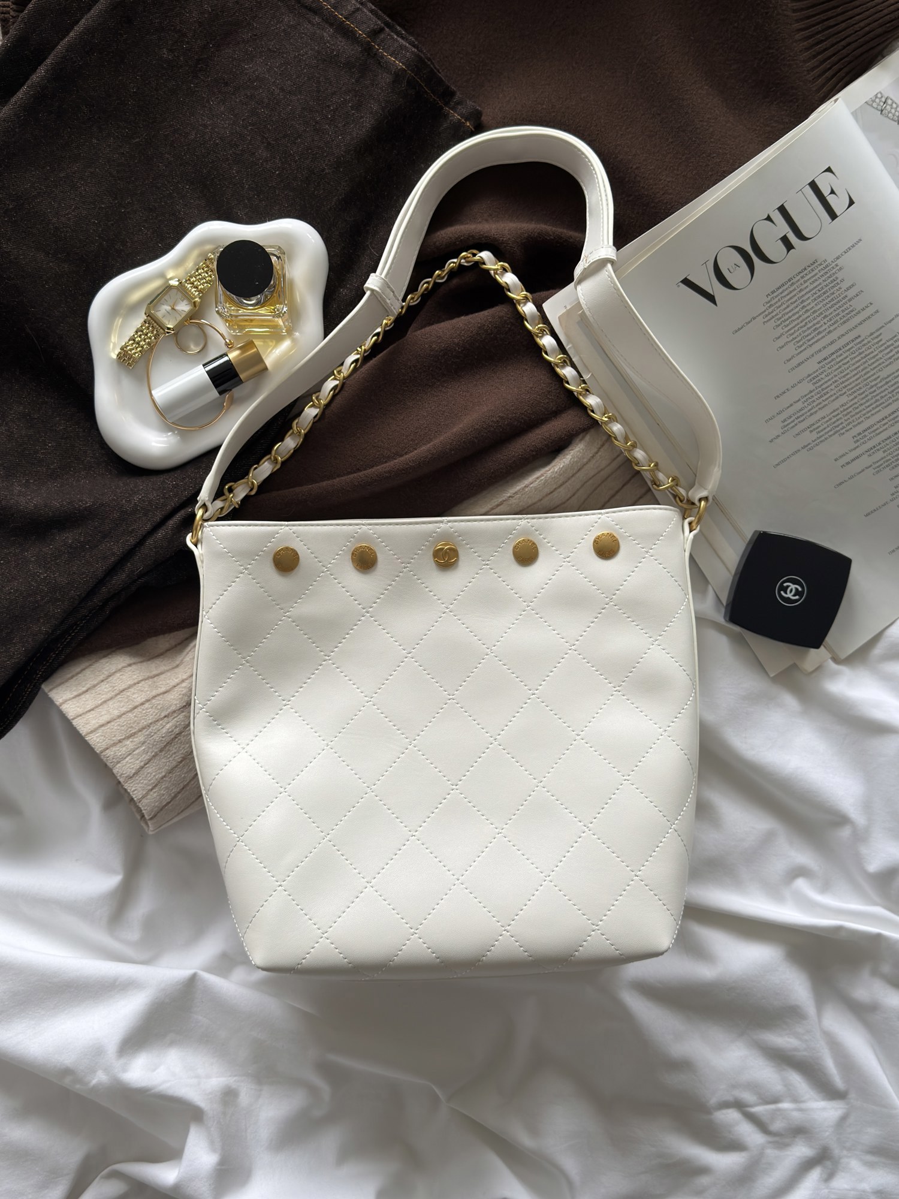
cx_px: 450
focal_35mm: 35
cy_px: 600
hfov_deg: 40.7
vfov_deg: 52.6
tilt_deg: -86.4
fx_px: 1212
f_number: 1.78
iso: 100
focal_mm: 6.76
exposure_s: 1/92
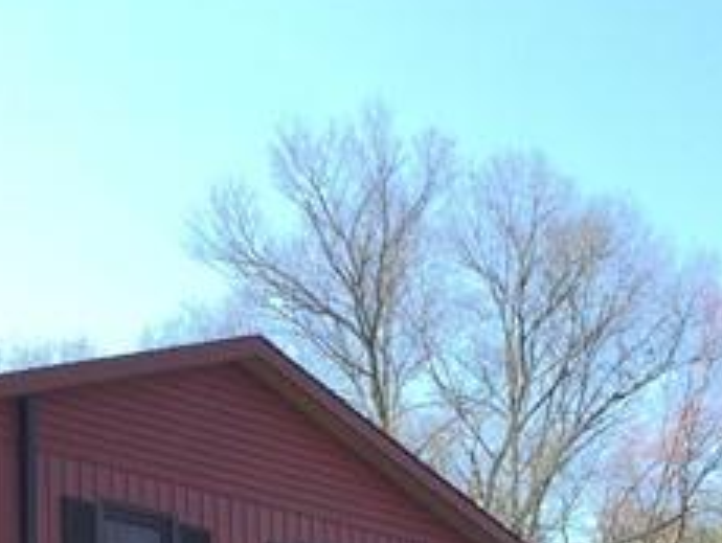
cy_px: 913
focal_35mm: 129
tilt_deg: +3.9
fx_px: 2693
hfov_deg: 15.2
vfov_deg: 10.9
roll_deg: +0.7
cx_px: 480
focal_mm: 4.15
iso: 32
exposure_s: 1/581
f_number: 2.2
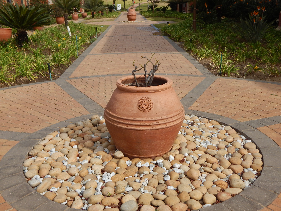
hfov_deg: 43.9
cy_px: 106
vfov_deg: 33.6
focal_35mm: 43
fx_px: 349
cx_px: 140
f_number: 3.6
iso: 125
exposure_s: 1/1000
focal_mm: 7.7
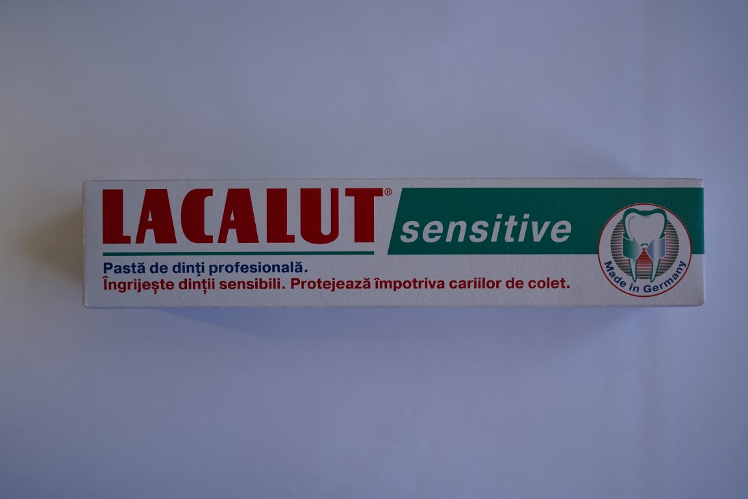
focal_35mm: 35
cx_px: 374
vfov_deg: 37.9
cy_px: 250
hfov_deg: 54.4
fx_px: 727
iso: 250
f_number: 3.5
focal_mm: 35
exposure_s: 1/250
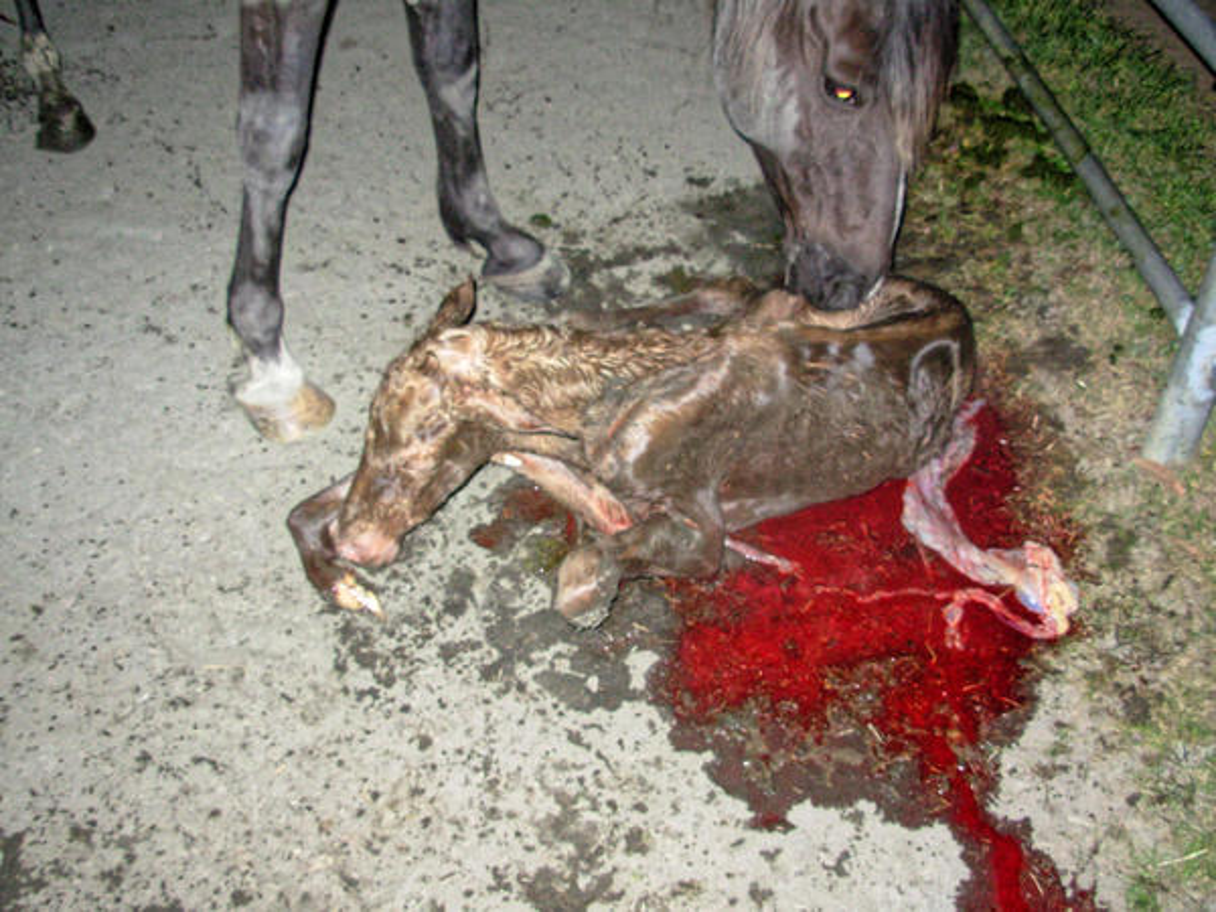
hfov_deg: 49.0
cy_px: 456
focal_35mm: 38
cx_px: 608
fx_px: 1335
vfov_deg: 37.7
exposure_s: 1/121
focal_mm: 6.3
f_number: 2.9
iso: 189
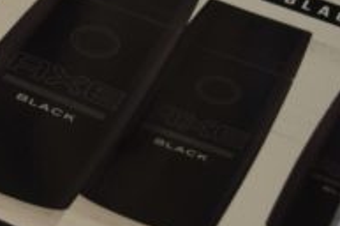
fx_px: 1622
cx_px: -155
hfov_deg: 11.5
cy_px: 20
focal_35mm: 172
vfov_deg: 7.9
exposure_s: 1/100
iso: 400
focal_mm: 34
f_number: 5
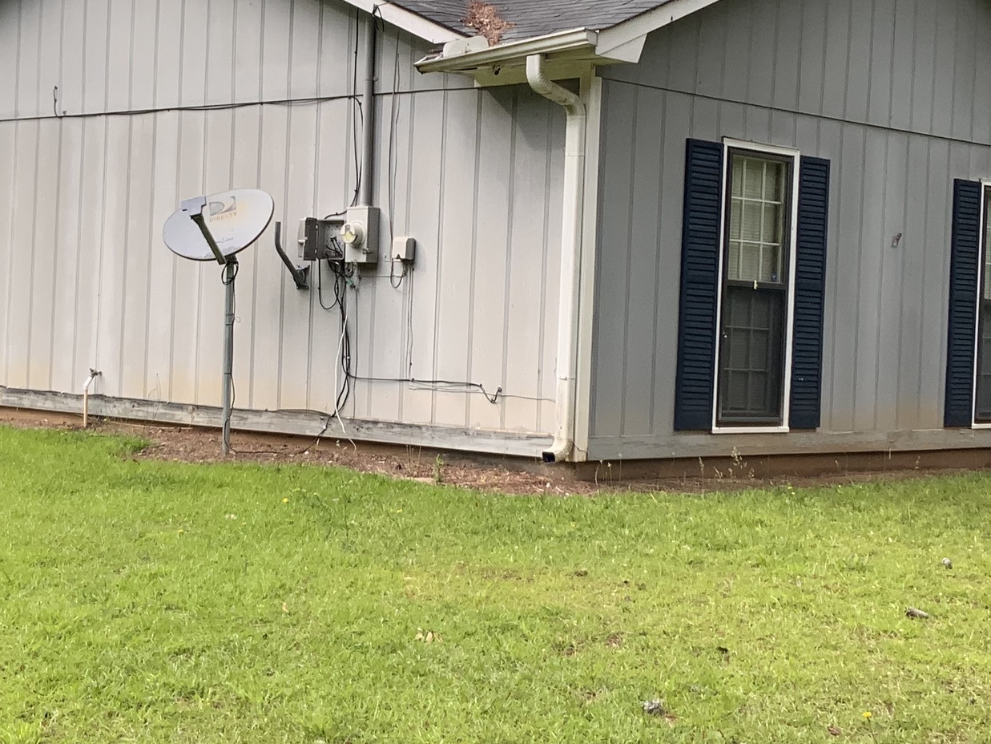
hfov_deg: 26.9
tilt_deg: +0.5
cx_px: 370
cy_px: 282
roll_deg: -3.2
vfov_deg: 20.4
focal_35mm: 72
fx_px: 2061
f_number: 1.8
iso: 16
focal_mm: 3
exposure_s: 1/272
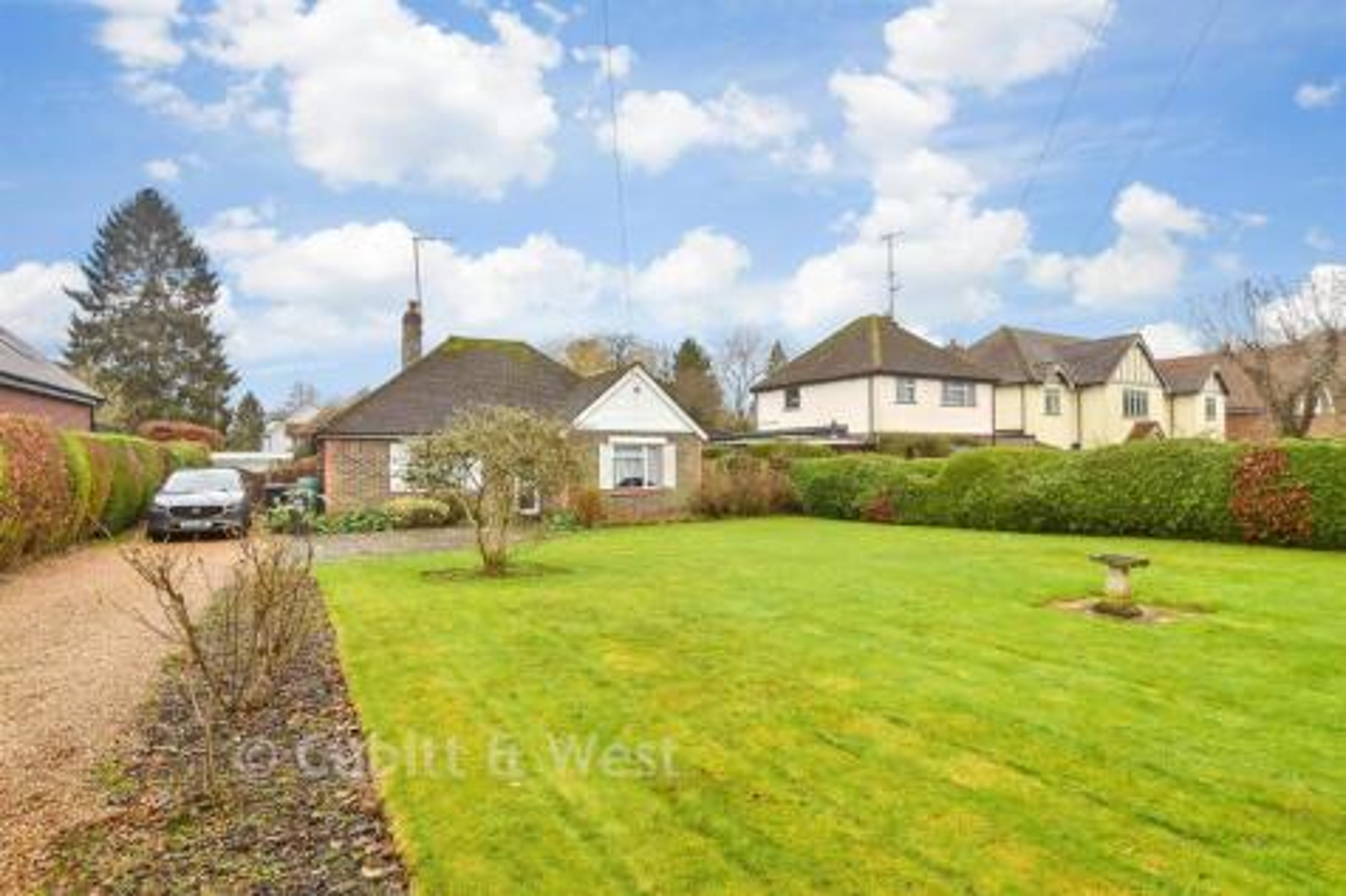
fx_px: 673
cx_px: 673
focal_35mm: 18
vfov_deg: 67.3
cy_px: 448
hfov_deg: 90.0
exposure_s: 1/25
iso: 160
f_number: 8
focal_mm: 12
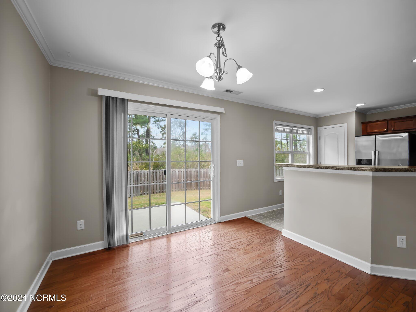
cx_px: 208
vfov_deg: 85.7
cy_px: 156
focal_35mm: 14
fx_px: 168
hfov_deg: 102.1
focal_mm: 7
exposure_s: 1/125
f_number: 4
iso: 400
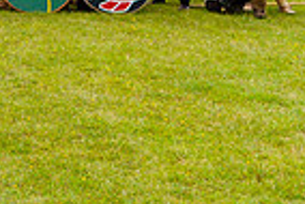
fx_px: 1094
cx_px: -271
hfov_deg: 13.9
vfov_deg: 10.2
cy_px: -121
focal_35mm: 129
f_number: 4.5
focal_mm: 21
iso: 100
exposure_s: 1/160
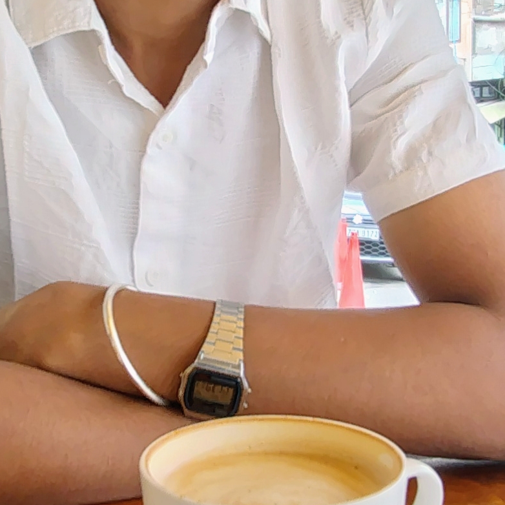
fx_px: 974
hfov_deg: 29.1
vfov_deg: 29.0
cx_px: 231
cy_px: 200
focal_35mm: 59
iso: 328
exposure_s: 1/25
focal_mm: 1.66
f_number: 2.2
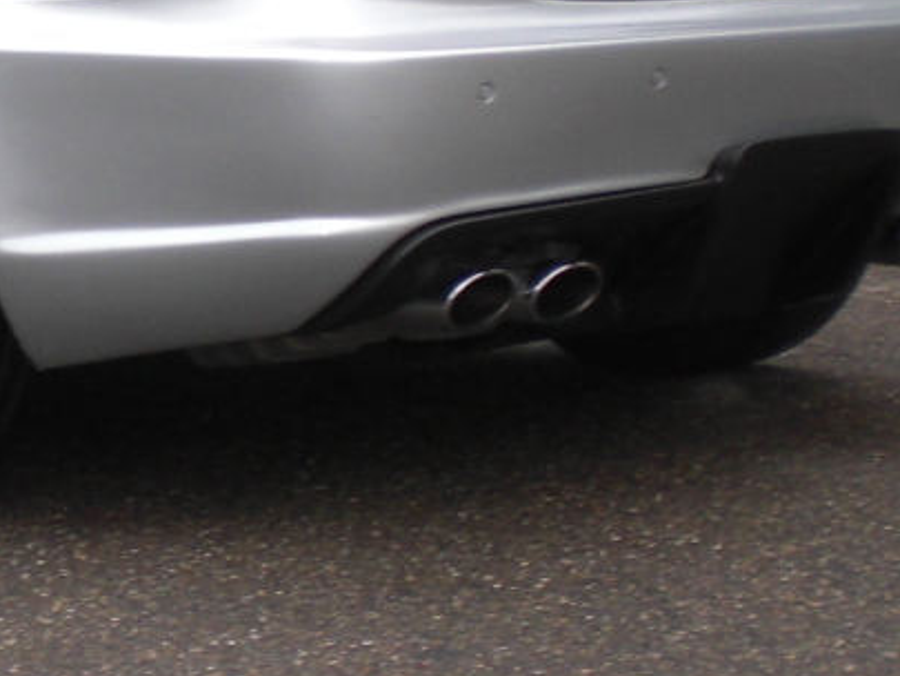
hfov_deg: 13.0
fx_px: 3901
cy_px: 258
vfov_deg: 9.9
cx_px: -4
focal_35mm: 150
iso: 64
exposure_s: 1/160
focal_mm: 6.3
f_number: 3.1
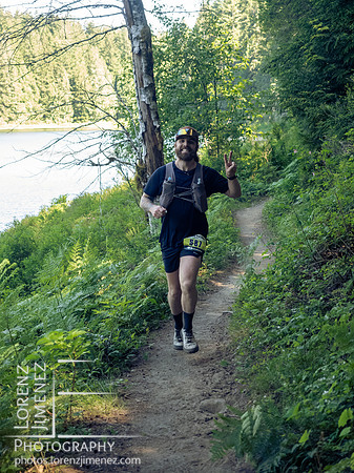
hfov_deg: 20.4
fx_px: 983
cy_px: 236
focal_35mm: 72
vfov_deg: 27.0
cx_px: 177
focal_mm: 36
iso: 2500
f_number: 2.8
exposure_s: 1/1000
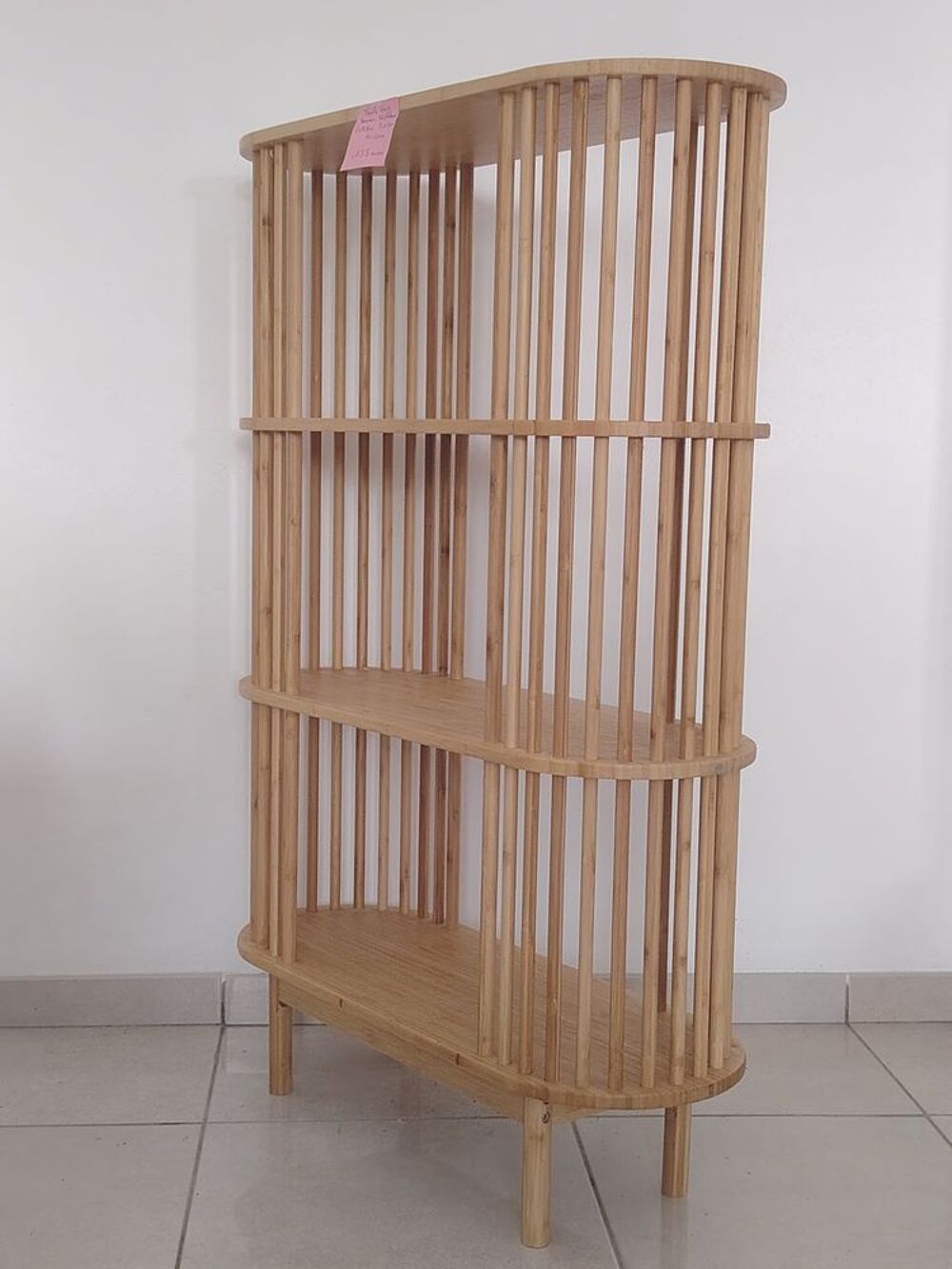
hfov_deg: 30.3
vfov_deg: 39.7
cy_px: 634
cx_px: 476
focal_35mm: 48
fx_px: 1760
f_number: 1.75
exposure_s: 1/33.3
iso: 931
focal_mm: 5.25
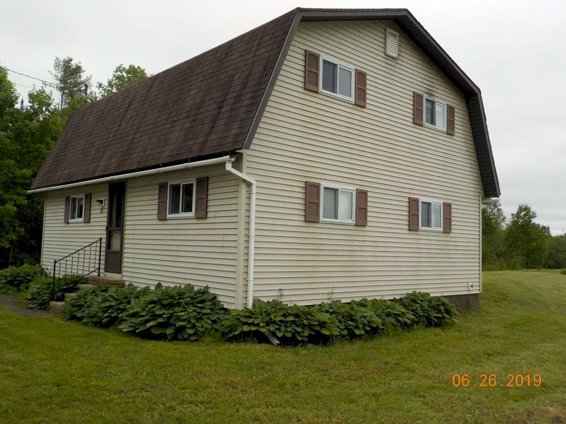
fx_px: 491
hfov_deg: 60.0
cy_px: 212
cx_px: 283
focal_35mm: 30
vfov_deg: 46.8
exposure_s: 1/640
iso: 125
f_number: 3.3
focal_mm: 4.1
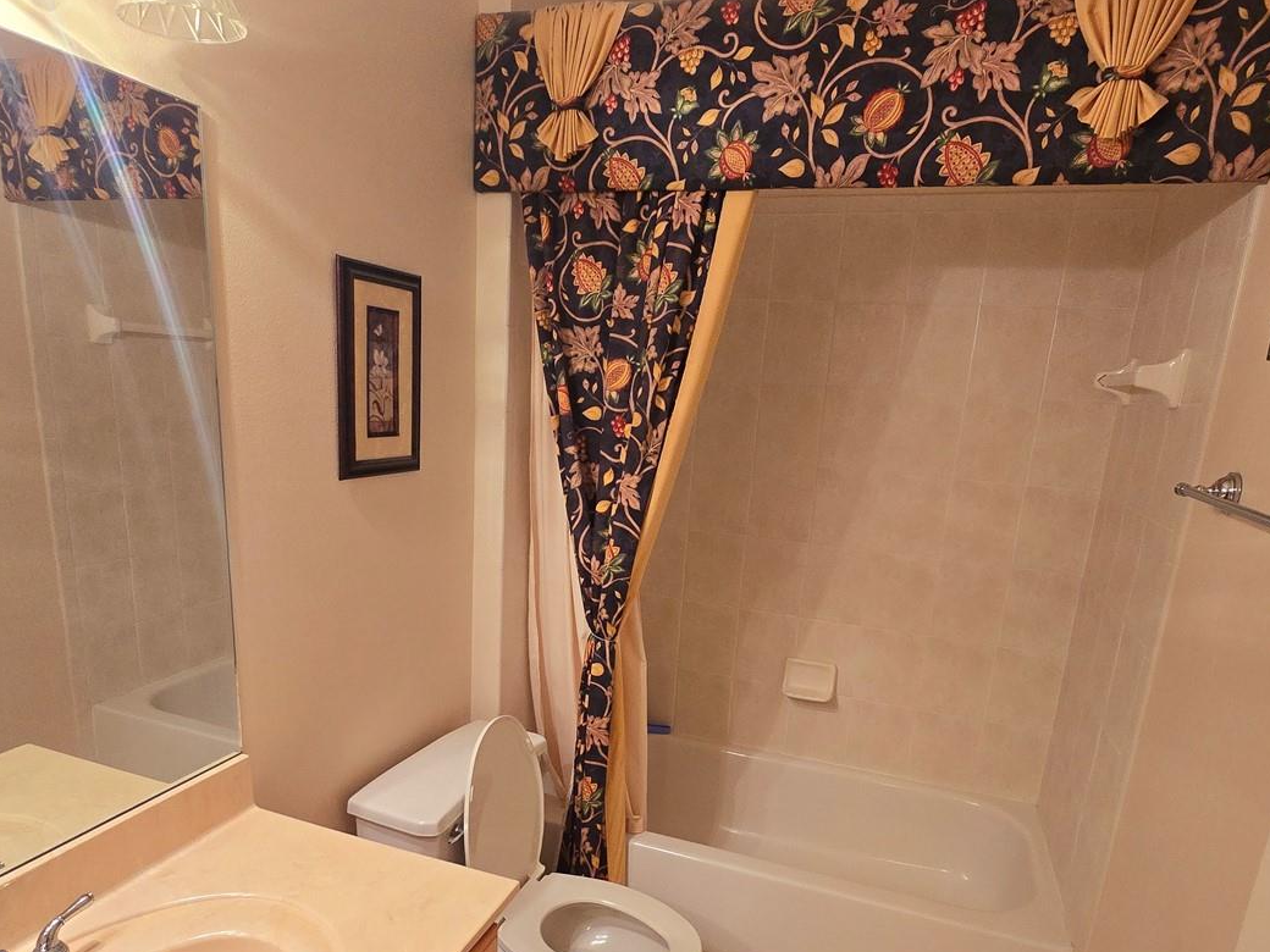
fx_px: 734
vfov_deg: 65.4
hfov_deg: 81.7
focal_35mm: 20
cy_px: 569
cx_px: 622
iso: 320
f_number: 2.2
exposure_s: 1/60
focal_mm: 2.2
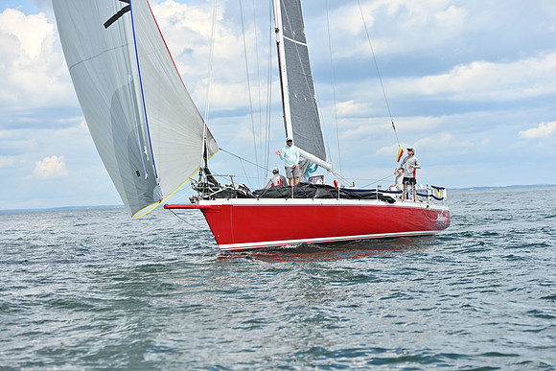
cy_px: 186
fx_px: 1545
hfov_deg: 20.4
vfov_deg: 13.7
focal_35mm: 100
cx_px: 278
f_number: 4
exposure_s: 1/1000
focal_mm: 100
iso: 250
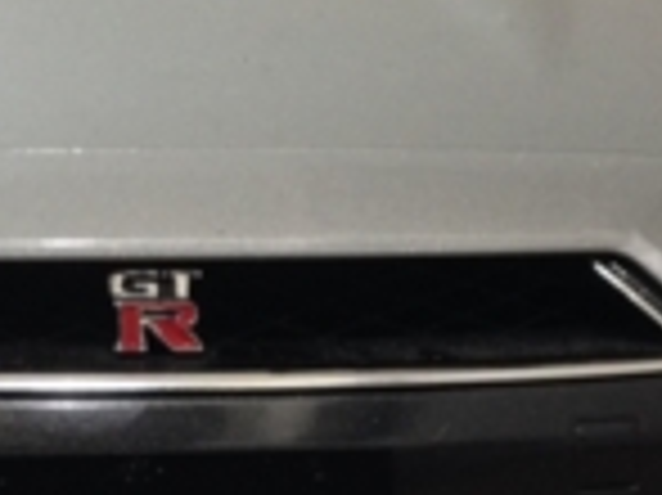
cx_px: 140
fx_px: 2140
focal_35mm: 112
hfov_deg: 17.4
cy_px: 434
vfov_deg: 13.1
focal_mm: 4.12
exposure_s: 1/15
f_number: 2.4
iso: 400
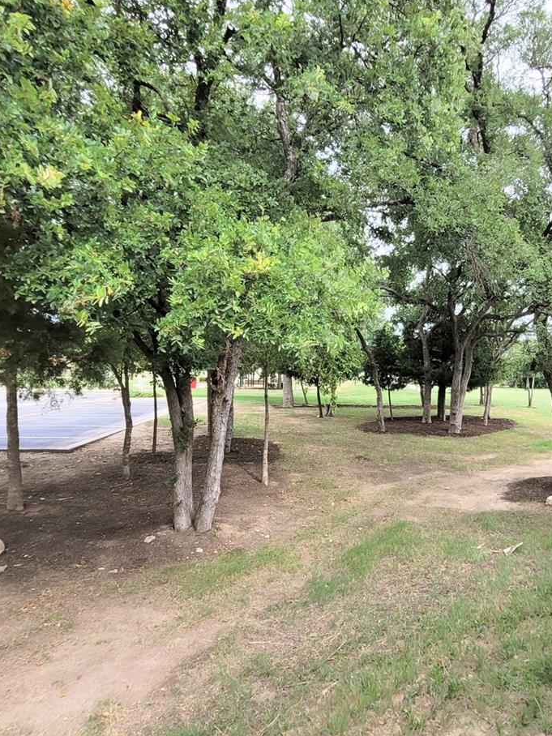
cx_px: 335
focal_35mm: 22
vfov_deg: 76.4
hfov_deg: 60.5
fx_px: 468
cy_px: 361
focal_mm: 1.74
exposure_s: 1/379
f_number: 2.2
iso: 40
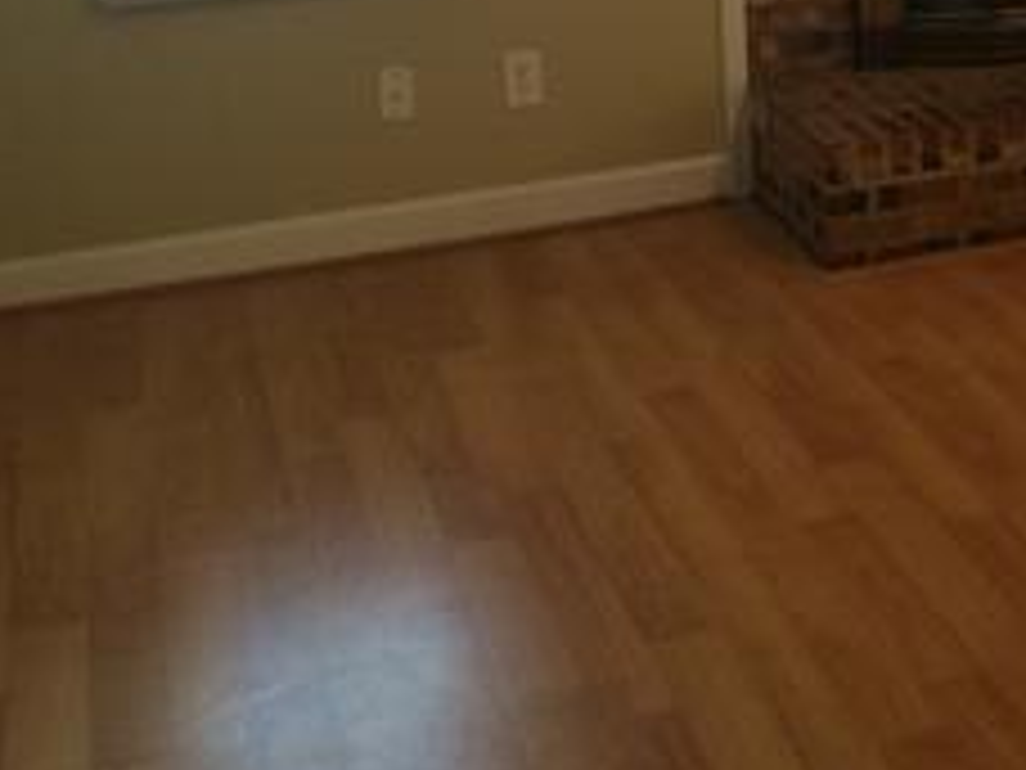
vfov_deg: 21.8
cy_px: 0
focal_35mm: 65
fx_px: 1927
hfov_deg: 28.2
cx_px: 994
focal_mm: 4.15
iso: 100
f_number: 2.2
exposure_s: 1/30
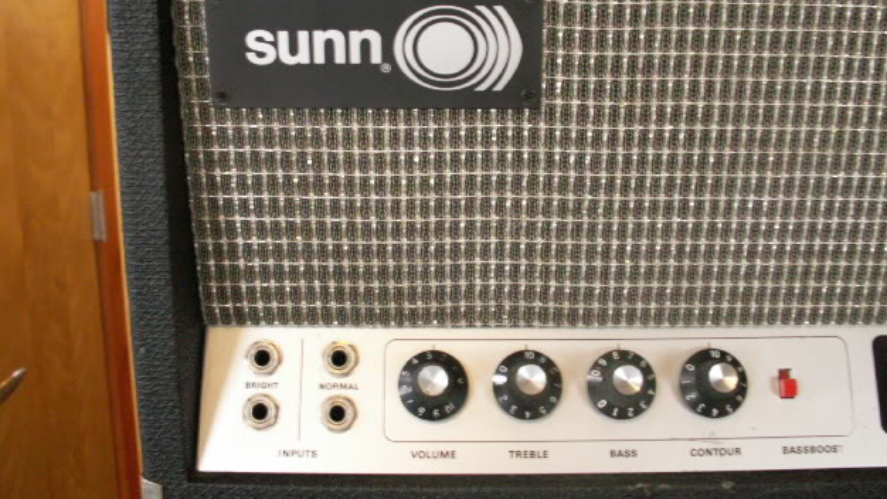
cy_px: 197
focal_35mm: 39
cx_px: 441
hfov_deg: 51.6
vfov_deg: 30.3
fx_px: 917
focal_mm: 5.9
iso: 160
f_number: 2.8
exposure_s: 1/6
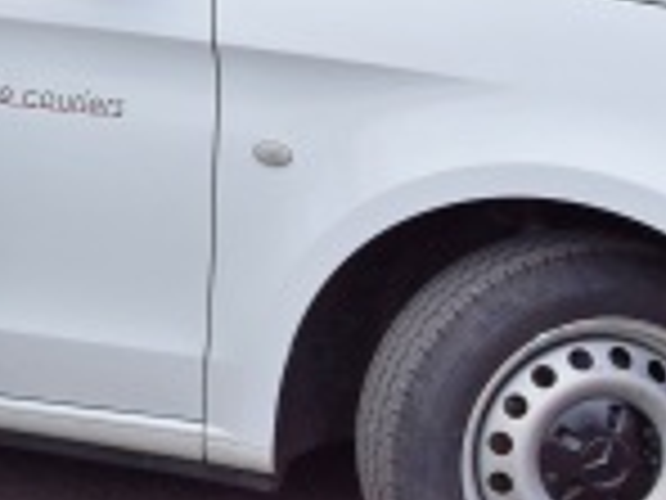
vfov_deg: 13.4
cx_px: -333
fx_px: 2116
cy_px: 70
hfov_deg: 16.3
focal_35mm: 110
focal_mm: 22
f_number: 11
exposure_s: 1/500
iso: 400
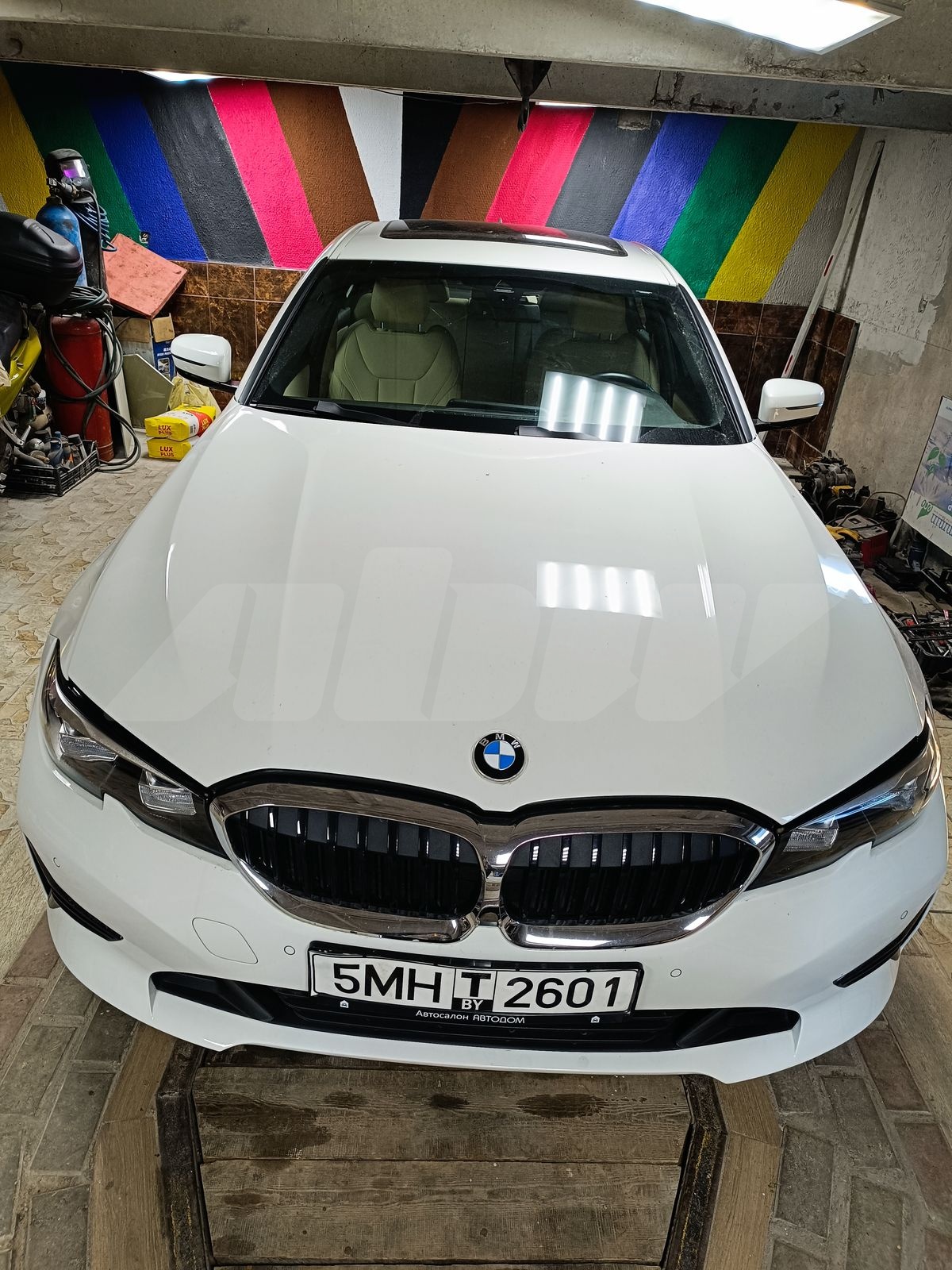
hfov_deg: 56.8
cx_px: 476
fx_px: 880
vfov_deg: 71.6
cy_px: 635
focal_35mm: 24
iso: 373
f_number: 1.88
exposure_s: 1/50.1
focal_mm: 5.59
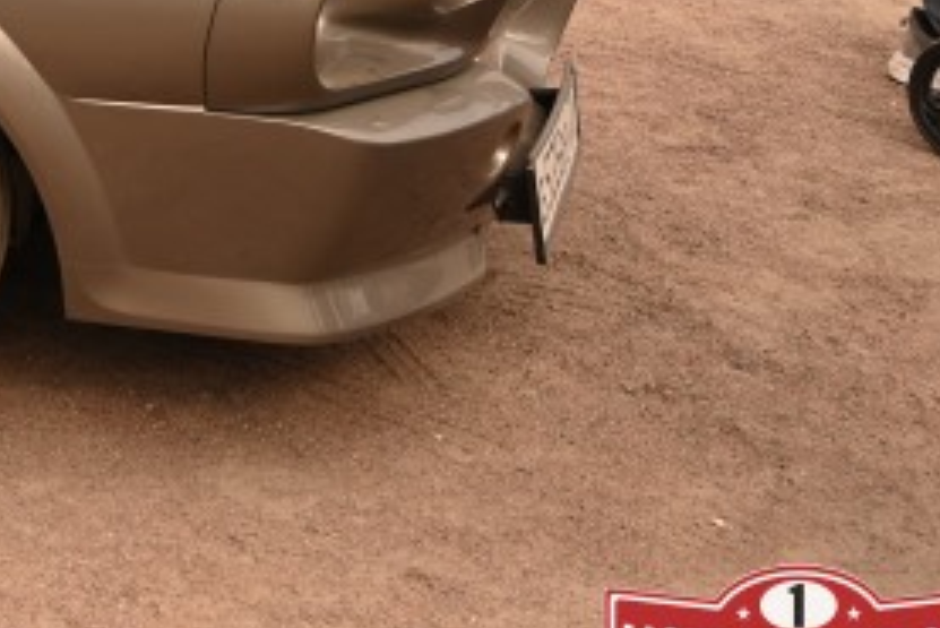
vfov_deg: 10.4
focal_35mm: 125
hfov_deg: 14.2
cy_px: -485
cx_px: -821
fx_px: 3265
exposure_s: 1/250
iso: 100
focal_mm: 31.5
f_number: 5
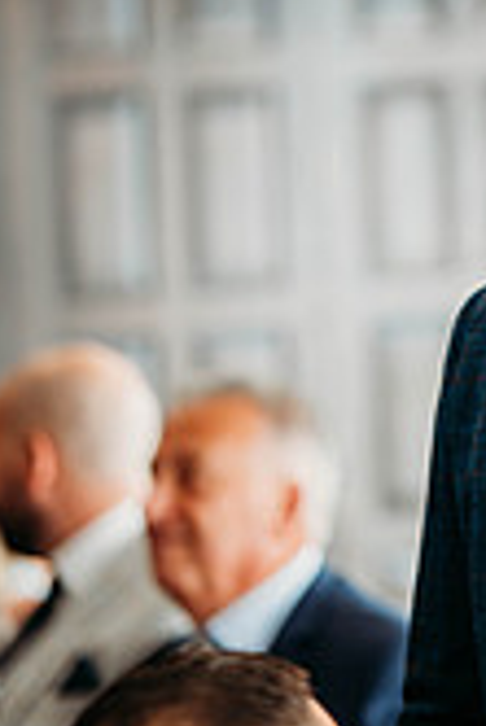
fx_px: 4647
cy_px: 87
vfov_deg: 8.9
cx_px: 637
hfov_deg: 5.9
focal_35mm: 230
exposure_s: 1/200
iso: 180
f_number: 2
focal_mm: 85
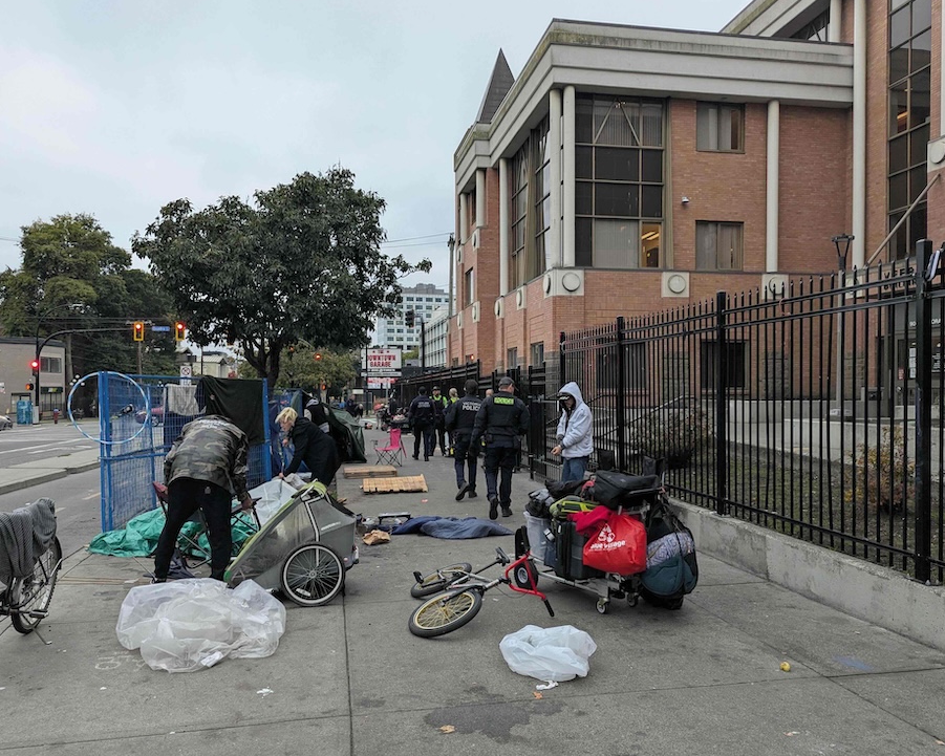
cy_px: 388
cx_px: 466
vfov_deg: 54.9
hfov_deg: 66.0
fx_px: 727
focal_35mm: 26
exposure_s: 1/178
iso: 108
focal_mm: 6.81
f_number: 1.85
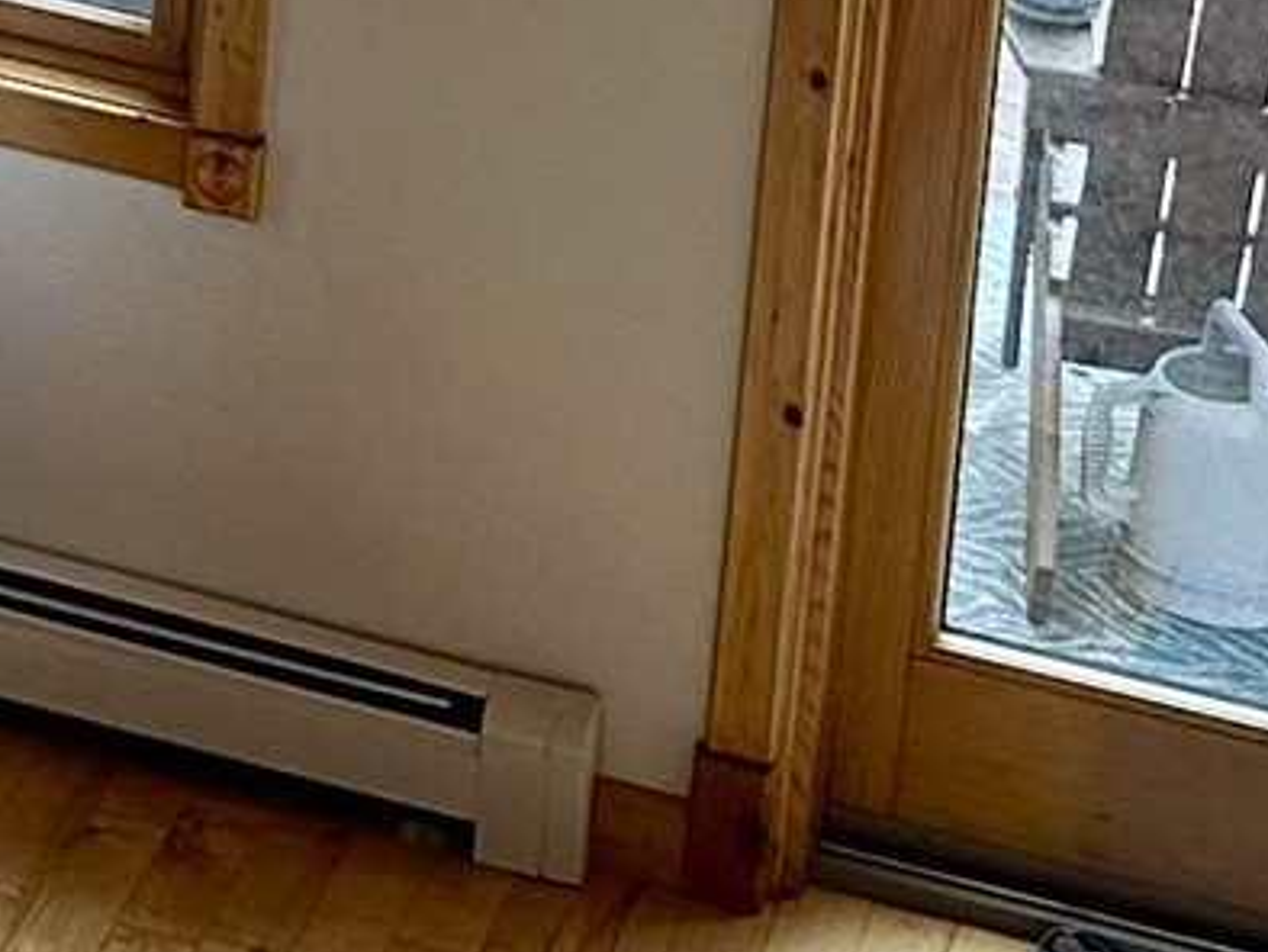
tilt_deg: -8.7
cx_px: -621
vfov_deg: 7.2
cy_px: -1775
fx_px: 6854
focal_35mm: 187
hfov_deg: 10.2
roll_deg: -4.0
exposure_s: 1/120
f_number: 1.78
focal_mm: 6.86
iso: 125
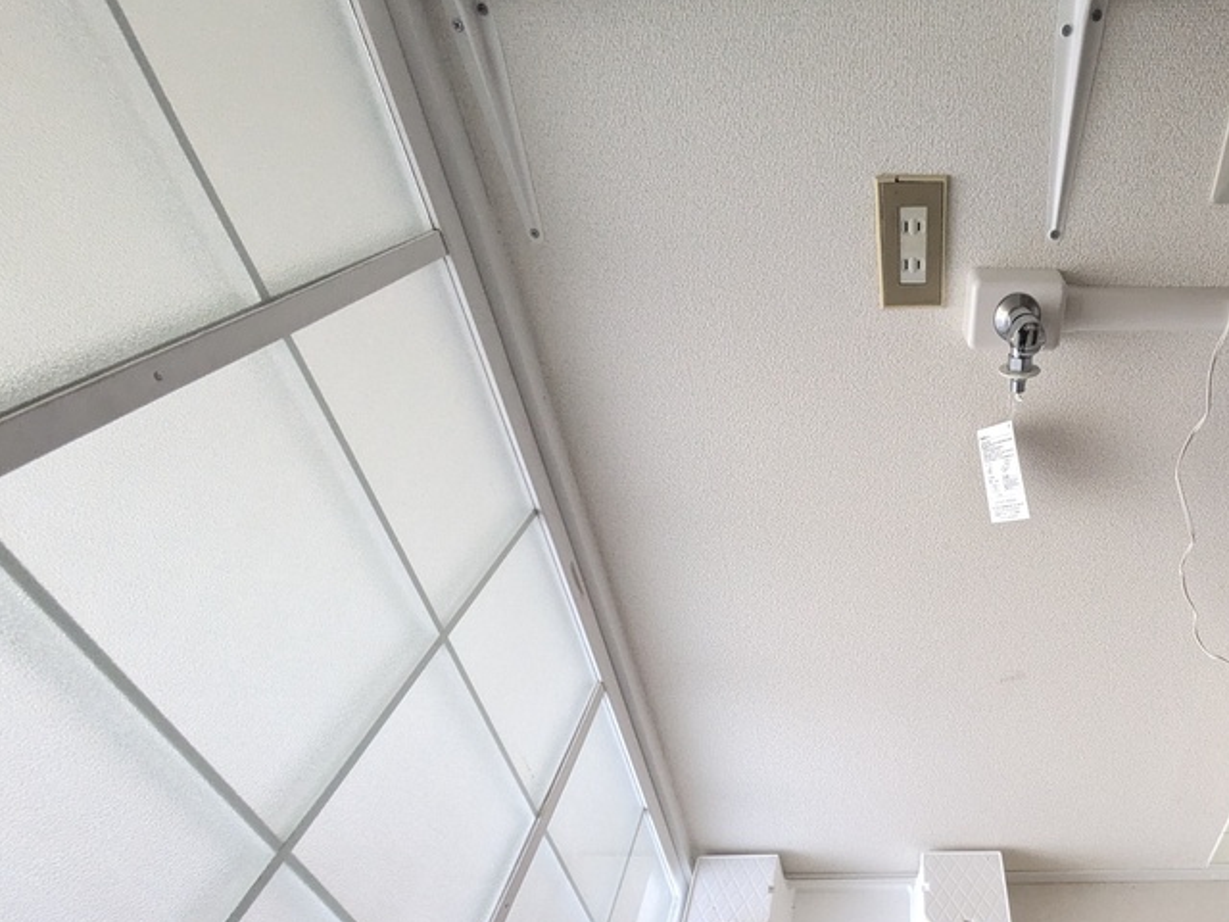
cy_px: 688
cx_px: 906
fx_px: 746
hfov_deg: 74.0
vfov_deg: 60.1
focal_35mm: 21
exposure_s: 1/60
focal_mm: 1.83
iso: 239
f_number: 2.2
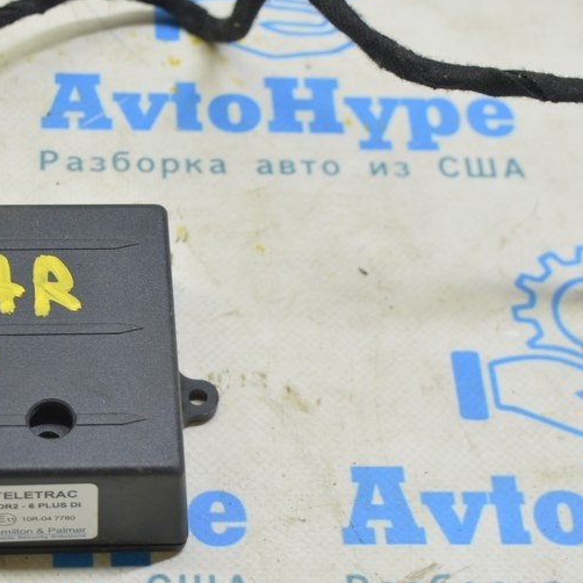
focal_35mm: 91
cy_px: 326
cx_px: 135
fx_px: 1731
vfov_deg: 19.1
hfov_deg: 19.0
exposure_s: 1/20
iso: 400
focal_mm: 35
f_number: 5.6
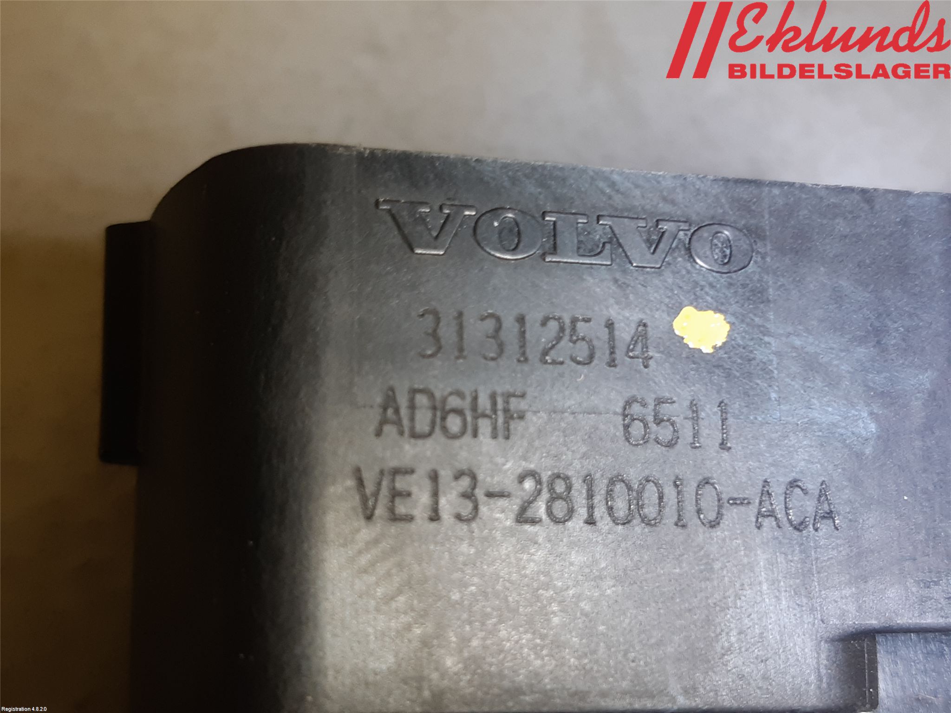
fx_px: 714
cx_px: 476
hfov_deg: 67.3
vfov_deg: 53.1
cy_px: 356
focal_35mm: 26
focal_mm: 3.93
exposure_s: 1/50
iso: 50
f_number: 1.7
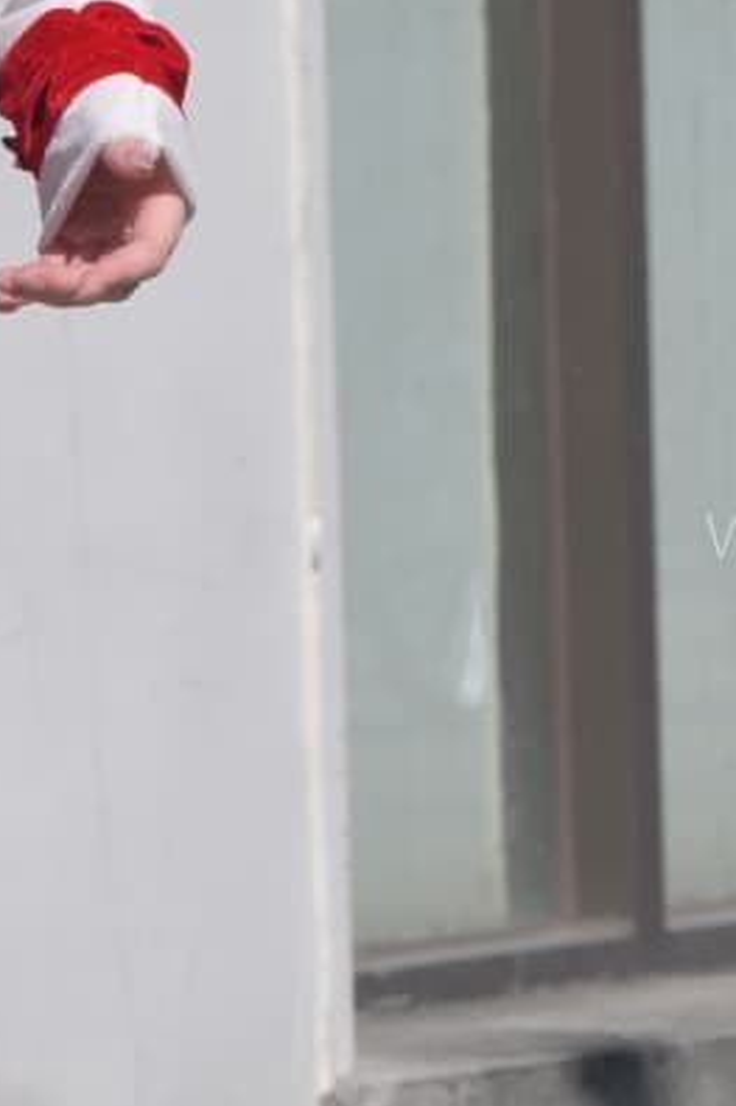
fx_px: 16082
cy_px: 311
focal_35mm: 524
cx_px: 90
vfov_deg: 3.9
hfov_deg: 2.6
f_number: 6.3
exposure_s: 1/1600
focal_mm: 115
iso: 220
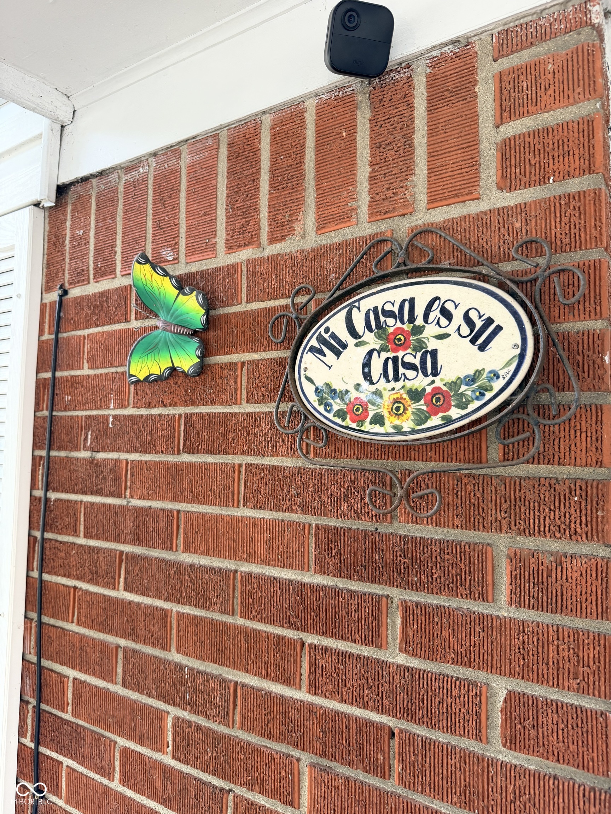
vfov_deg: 71.6
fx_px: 565
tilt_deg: +4.7
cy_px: 407
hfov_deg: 56.8
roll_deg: -1.0
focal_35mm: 24
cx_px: 306
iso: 160
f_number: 1.78
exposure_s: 1/121
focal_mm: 6.76
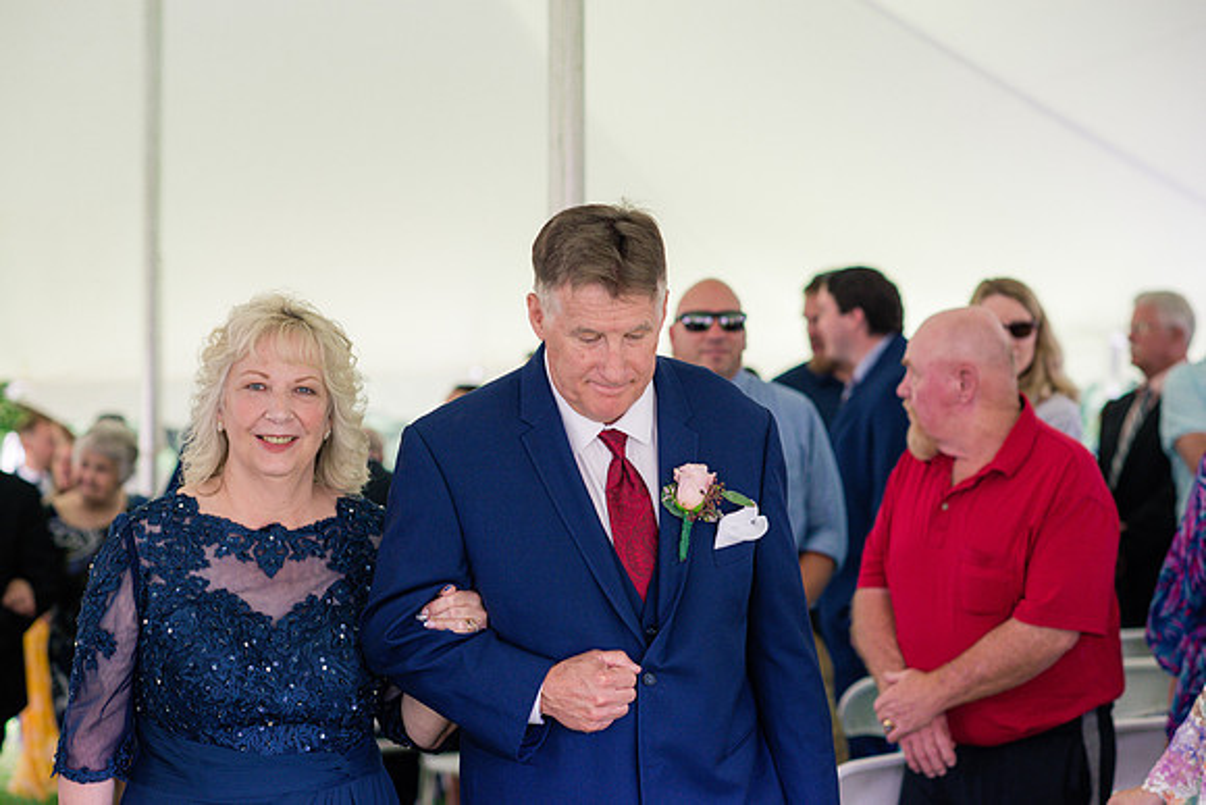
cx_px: 603
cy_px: 402
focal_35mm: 85
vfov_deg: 16.1
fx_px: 2848
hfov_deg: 23.9
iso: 500
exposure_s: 1/200
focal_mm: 85
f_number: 3.2
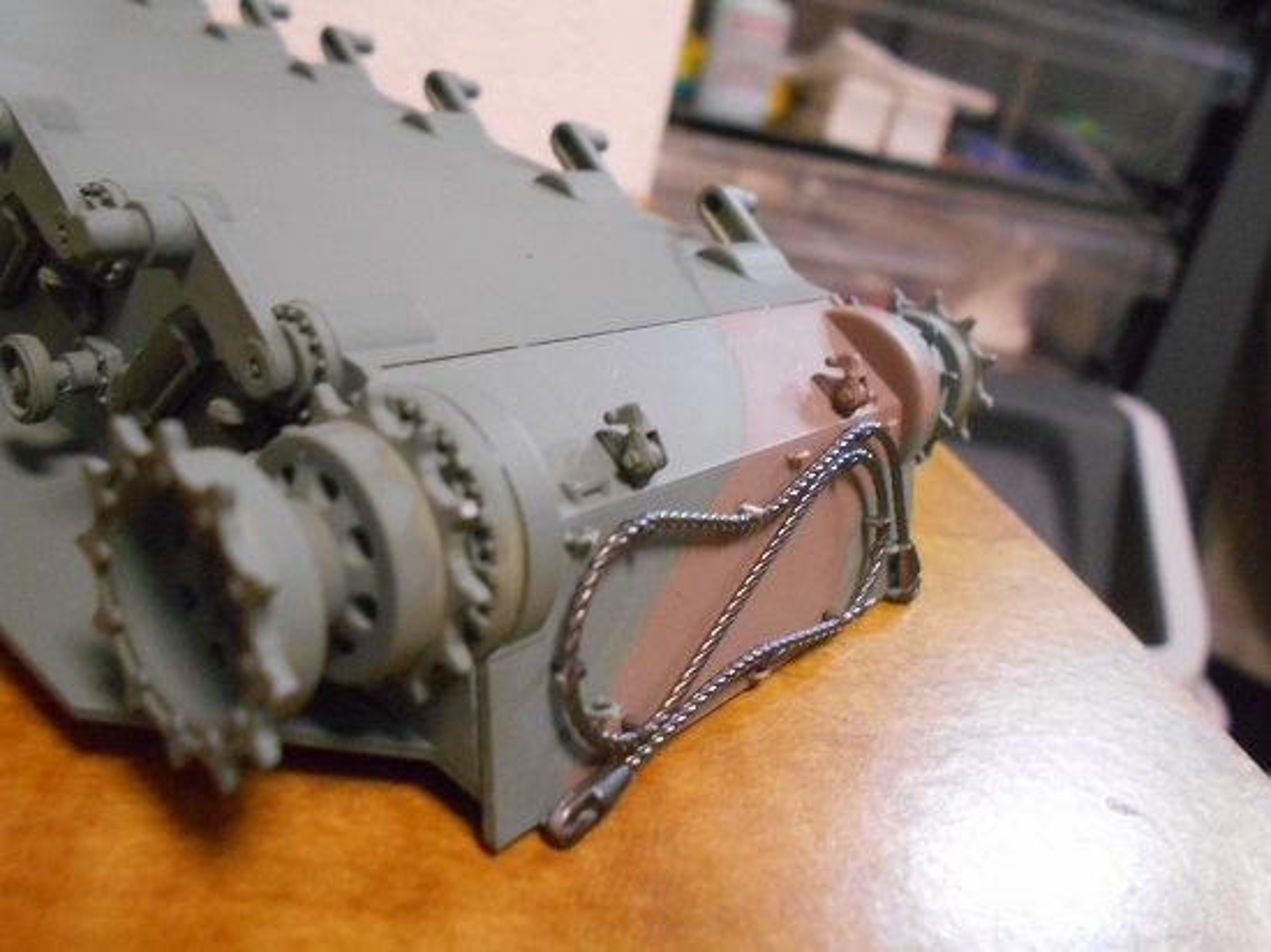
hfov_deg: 60.0
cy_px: 476
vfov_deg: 46.8
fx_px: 1101
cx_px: 636
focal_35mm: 30
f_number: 3.4
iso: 800
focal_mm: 5.1
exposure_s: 1/30
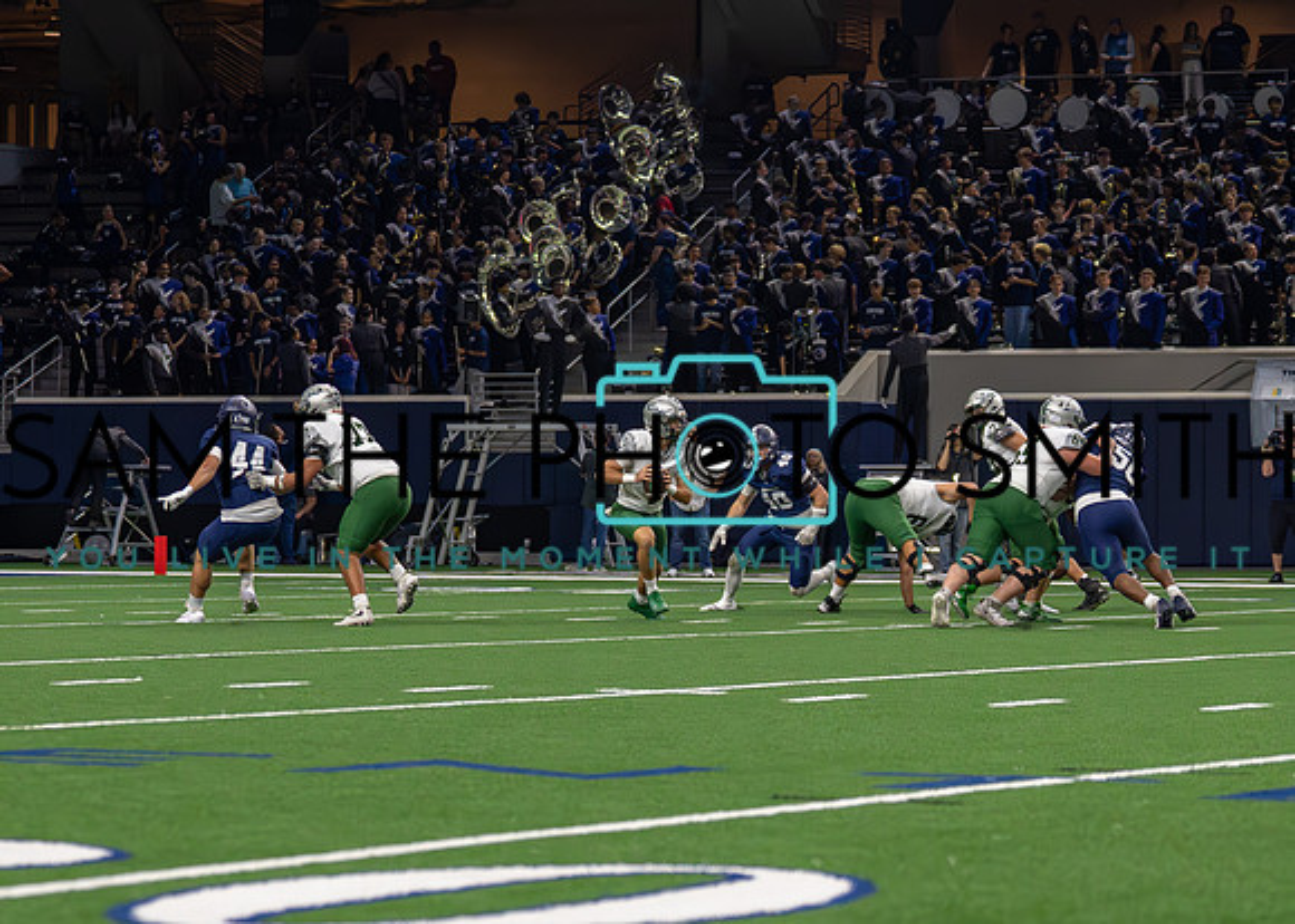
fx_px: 5183
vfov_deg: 10.2
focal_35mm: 141
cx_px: 653
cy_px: 486
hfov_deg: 14.2
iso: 4000
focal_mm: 70
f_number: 2.8
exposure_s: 1/1600
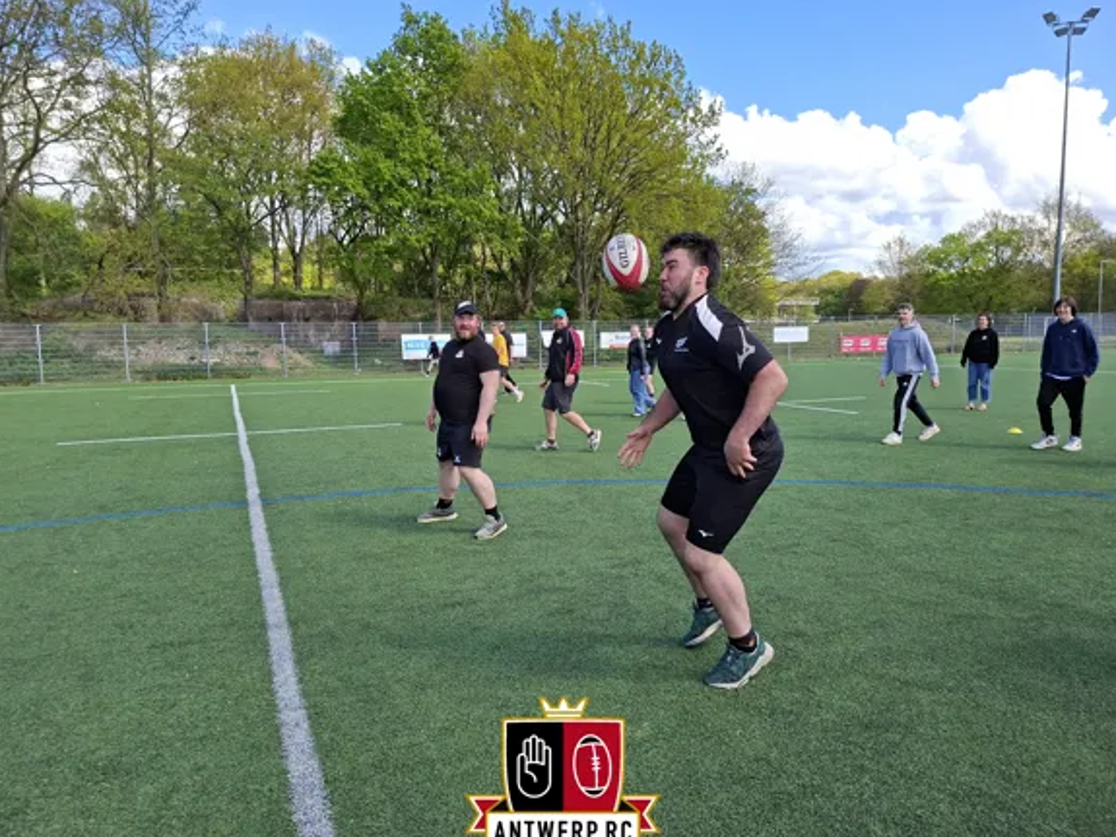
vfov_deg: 56.8
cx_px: 563
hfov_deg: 71.6
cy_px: 435
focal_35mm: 24
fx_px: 774
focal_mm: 5.54
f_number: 1.8
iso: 50
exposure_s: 1/1027
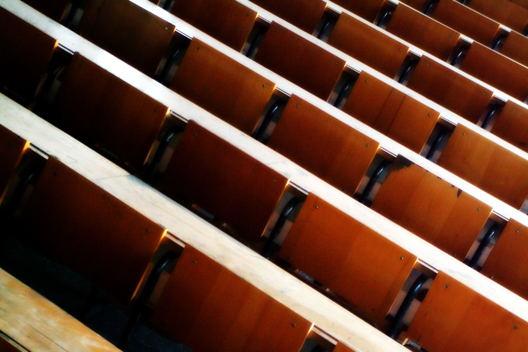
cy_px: 176
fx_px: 1100
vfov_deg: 18.2
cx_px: 264
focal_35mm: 75
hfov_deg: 27.0
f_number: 4.8
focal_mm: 50
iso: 1600
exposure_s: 1/90
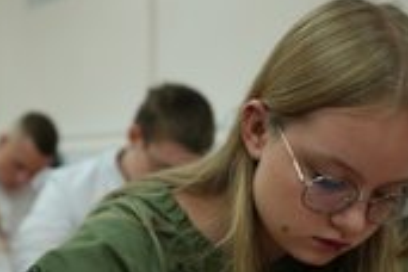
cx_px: 179
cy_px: 271
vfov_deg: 16.3
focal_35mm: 82
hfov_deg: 24.7
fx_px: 929
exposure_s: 1/100
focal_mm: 35
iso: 250
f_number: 2.8
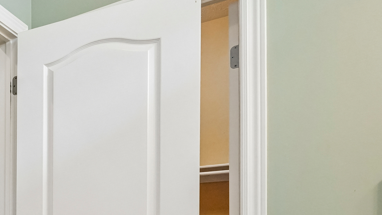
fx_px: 456
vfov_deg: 24.6
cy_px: 243
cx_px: -93
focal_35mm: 45
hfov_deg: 34.7
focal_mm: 16
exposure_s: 1/30
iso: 2500
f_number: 8
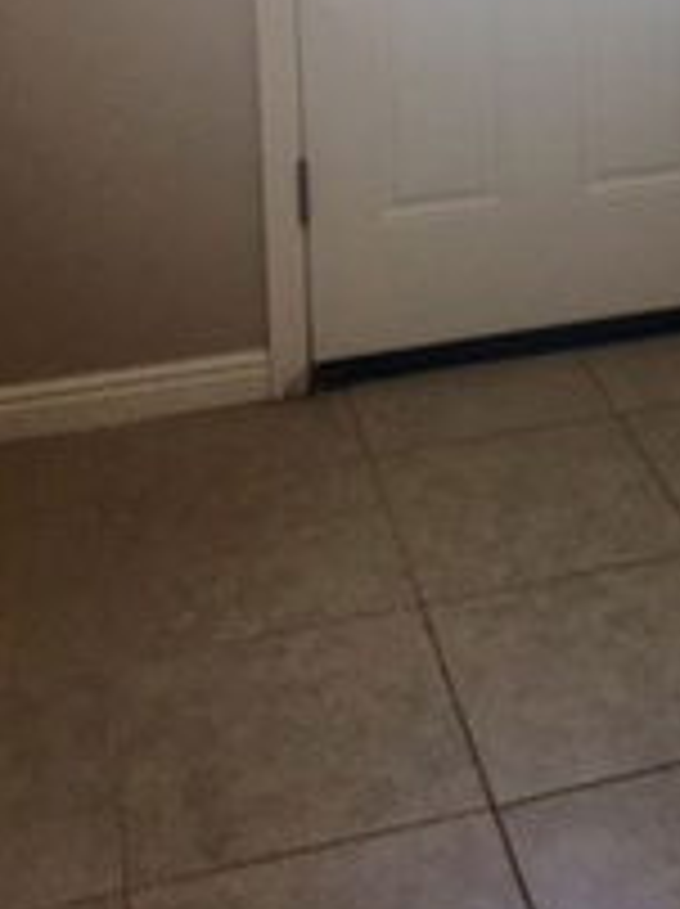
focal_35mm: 69
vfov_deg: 25.6
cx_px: 662
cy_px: -144
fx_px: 1811
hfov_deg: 20.6
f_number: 2.2
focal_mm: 4.15
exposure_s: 1/60
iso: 32
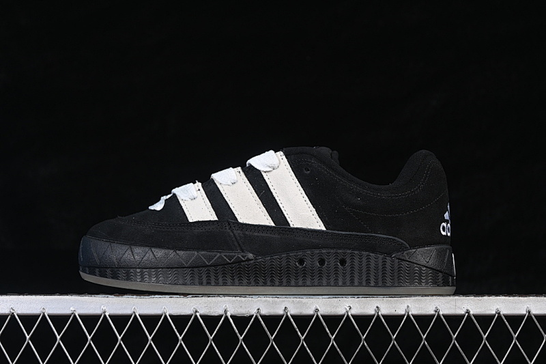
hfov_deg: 27.0
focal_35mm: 75
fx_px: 1137
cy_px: 182
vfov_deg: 18.2
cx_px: 273
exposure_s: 1/60
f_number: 6.3
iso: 160
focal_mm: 50
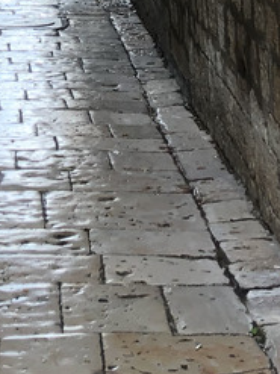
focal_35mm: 136
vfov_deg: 13.6
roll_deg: +1.6
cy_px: -203
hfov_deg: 10.9
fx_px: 1468
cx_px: 56
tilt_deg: -0.7
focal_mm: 4
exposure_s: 1/120
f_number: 1.8
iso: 64
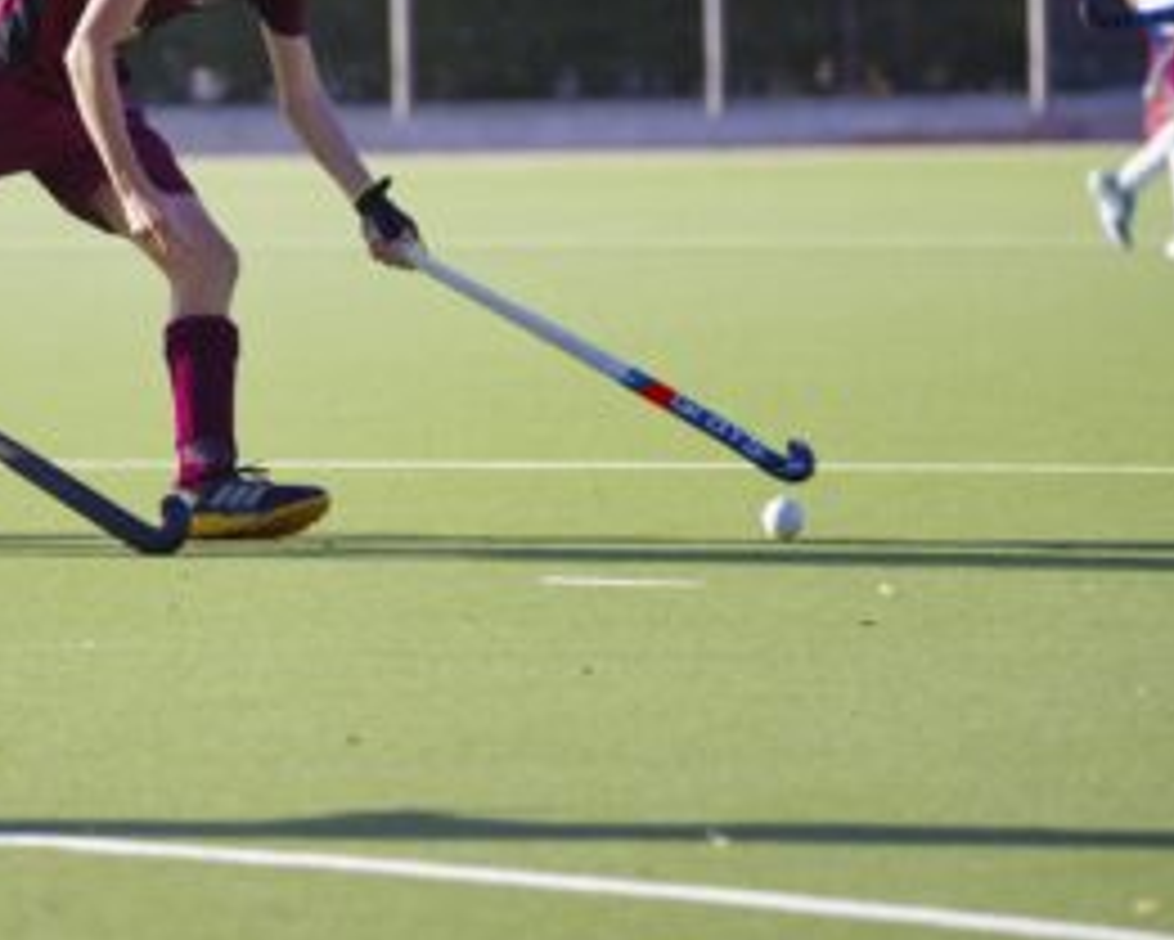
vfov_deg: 4.1
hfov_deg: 5.1
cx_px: 103
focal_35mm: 378
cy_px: 202
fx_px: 13139
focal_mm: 210
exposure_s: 1/4000
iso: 1600
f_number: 5
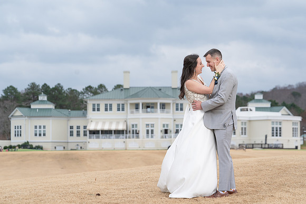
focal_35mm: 125
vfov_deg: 11.0
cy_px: 105
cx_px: 158
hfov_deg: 16.4
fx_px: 1061
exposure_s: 1/250
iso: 320
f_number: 5.6
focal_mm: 119
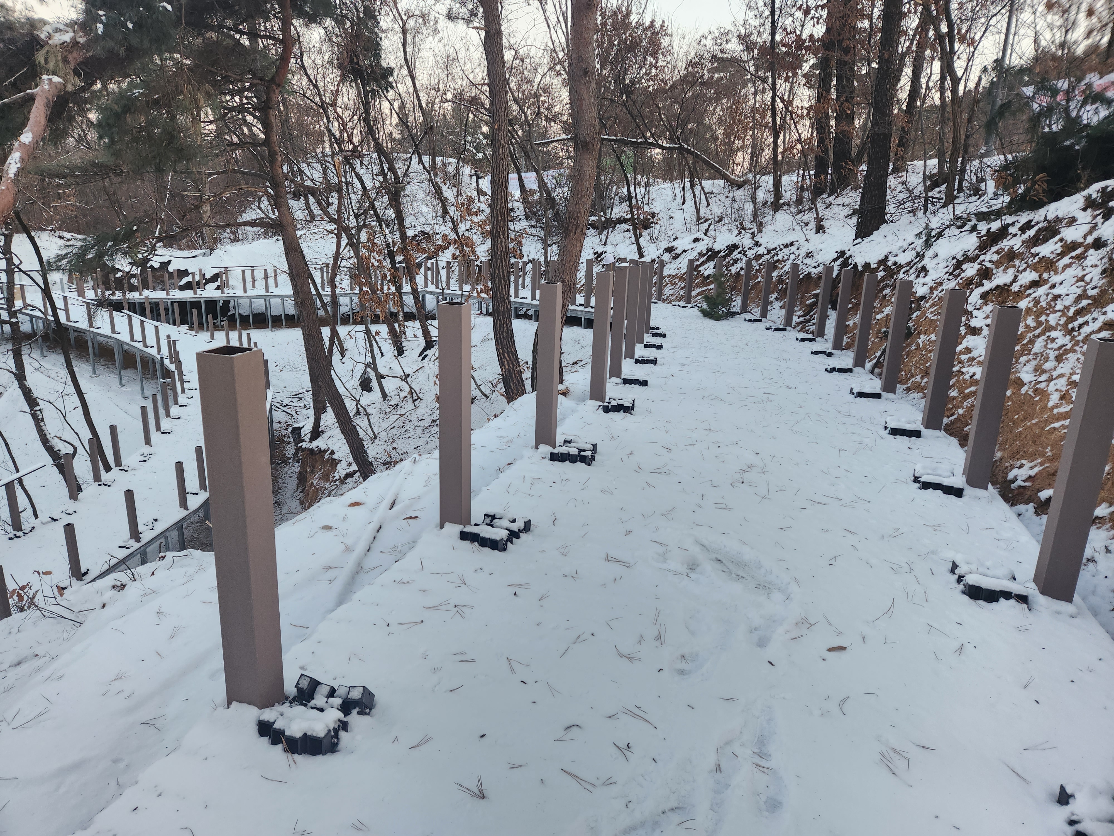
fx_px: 740
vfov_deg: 58.9
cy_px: 418
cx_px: 557
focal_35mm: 23
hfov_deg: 73.9
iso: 160
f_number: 1.8
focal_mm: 5.4
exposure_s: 1/120
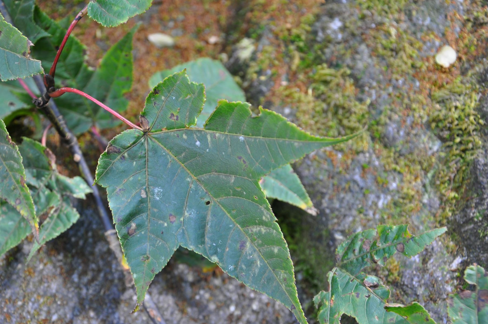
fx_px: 961
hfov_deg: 28.5
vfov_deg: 19.1
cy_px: 174
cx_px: 209
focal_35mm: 71
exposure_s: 1/30
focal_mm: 40
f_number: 5.6
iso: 220
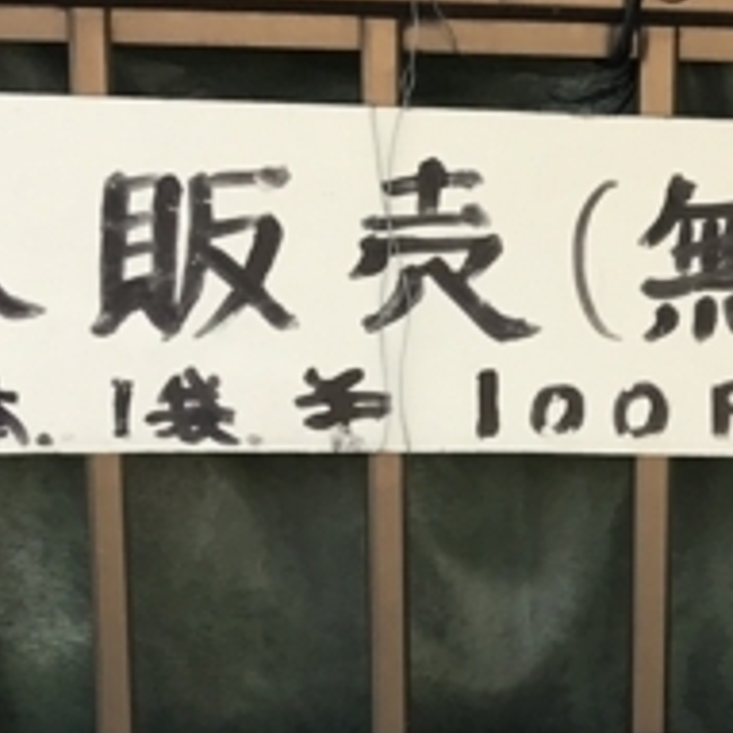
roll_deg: -2.9
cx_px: 1036
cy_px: 998
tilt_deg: -18.8
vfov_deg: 12.6
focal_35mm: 133
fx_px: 3186
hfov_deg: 12.6
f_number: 1.8
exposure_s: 1/120
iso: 25
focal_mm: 3.99
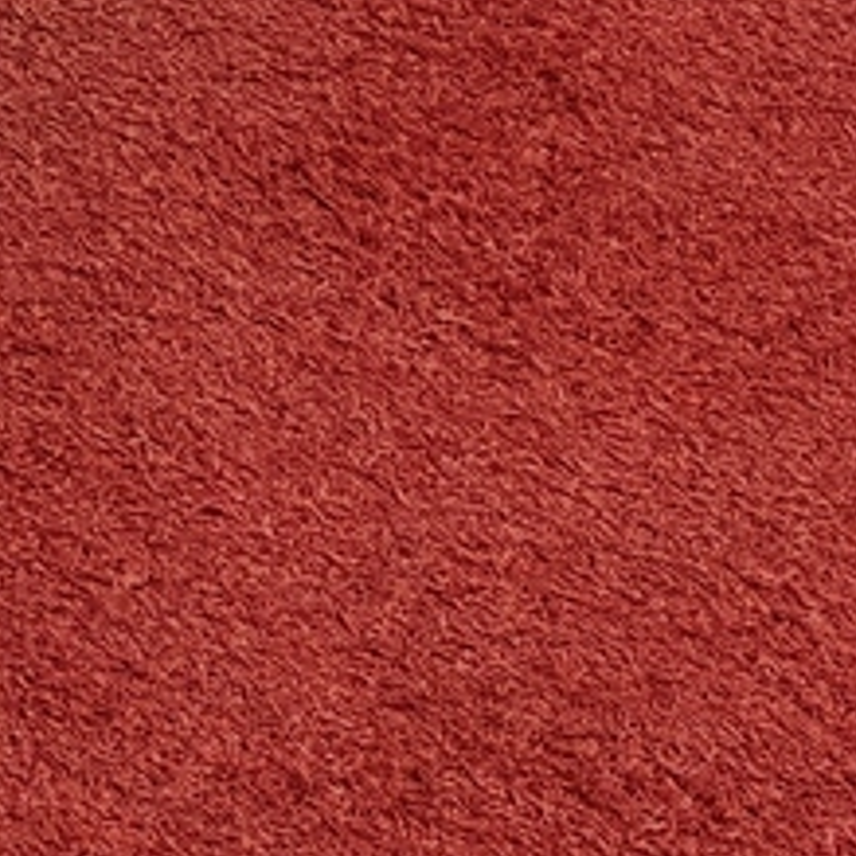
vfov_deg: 9.0
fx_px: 4868
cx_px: -1708
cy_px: -1231
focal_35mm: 174
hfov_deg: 8.4
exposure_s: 1/100
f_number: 1.8
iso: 64
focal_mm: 5.59
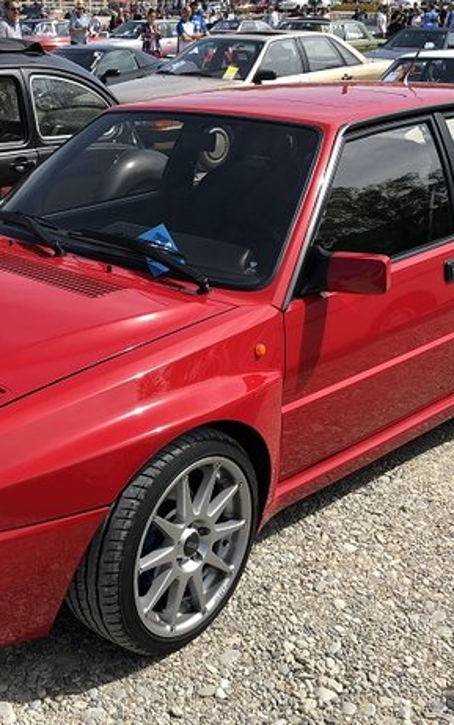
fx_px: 890
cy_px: 360
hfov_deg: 28.4
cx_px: 156
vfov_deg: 44.4
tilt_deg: -20.2
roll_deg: +0.1
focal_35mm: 45
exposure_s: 1/1453
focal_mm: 3.99
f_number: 1.8
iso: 20
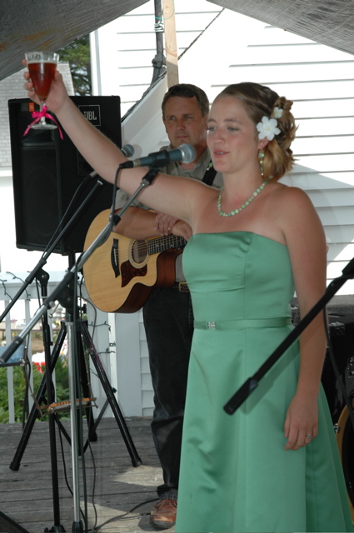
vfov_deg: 28.1
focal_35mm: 72
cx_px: 177
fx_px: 1065
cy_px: 266
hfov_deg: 18.9
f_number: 5
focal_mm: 48
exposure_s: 1/500
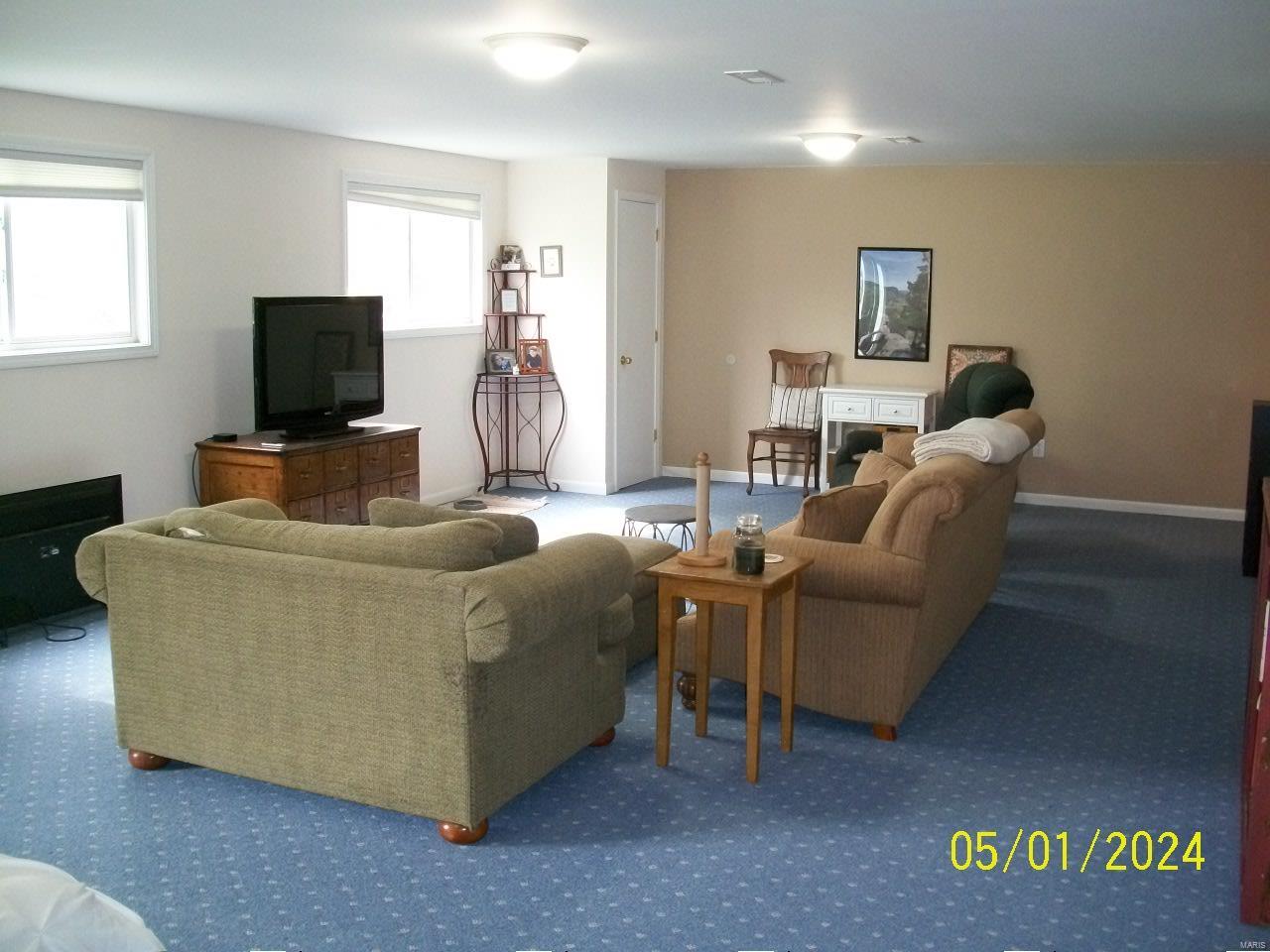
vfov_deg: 40.7
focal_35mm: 35
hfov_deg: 52.6
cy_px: 476
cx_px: 635
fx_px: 1284
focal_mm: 6.3
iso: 320
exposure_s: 1/30
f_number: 3.1
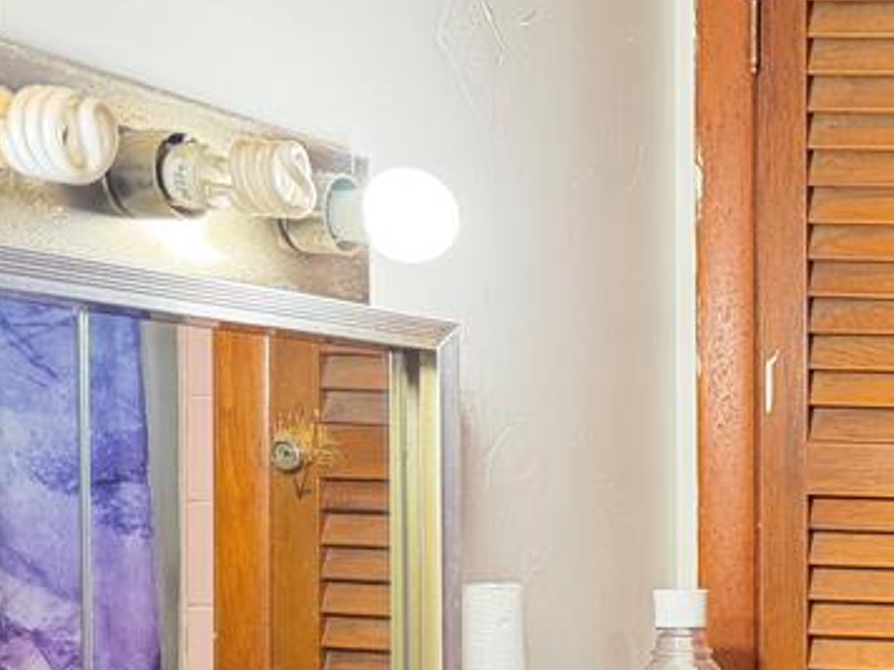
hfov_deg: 23.5
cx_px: 1276
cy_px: 647
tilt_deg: -4.5
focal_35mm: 69
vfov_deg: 20.7
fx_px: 1782
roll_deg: -1.6
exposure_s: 1/60
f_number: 1.78
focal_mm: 6.76
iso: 500
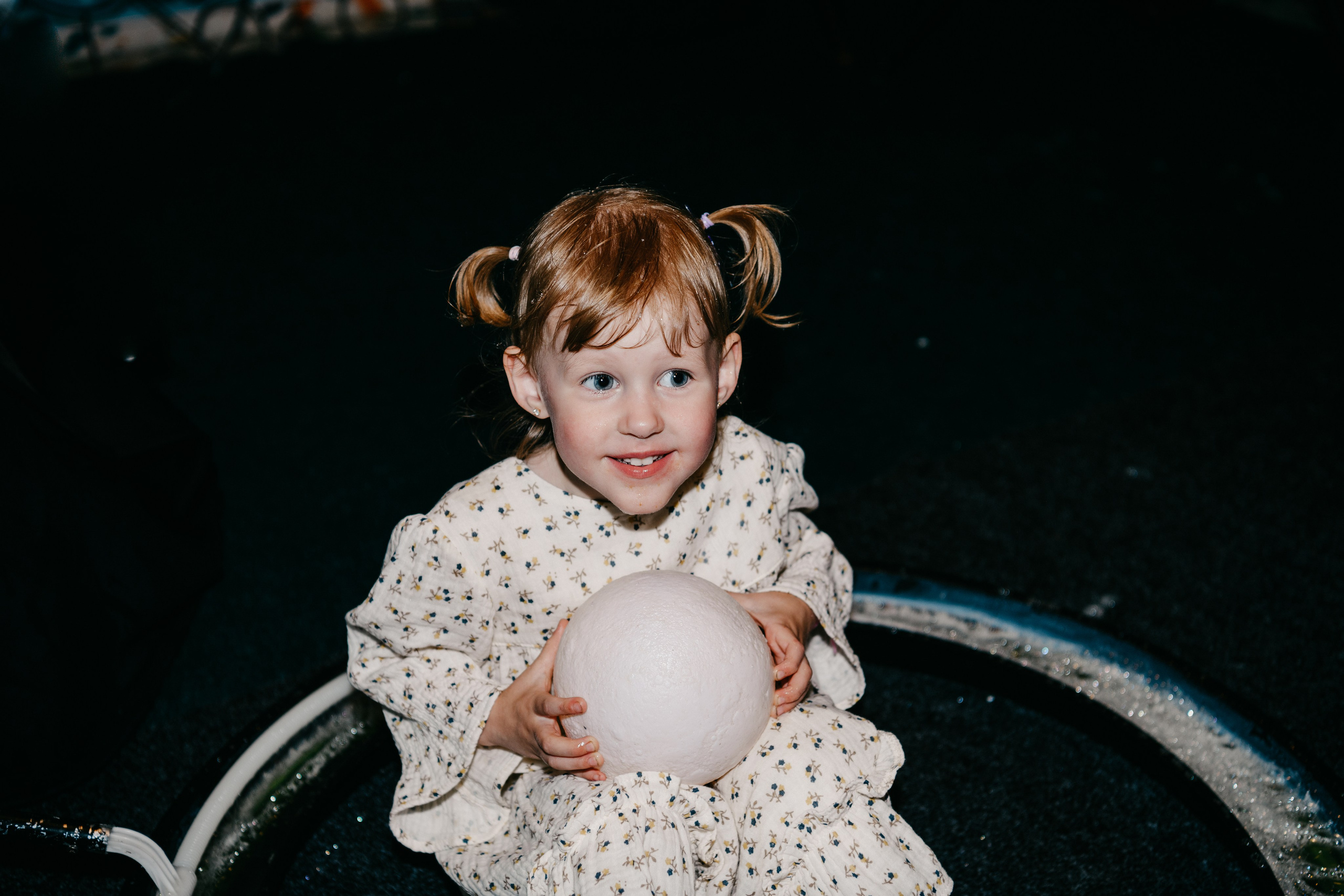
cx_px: 672
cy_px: 448
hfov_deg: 38.2
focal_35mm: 52
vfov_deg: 26.0
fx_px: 1941
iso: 100
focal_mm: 52
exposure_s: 1/160
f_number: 3.5
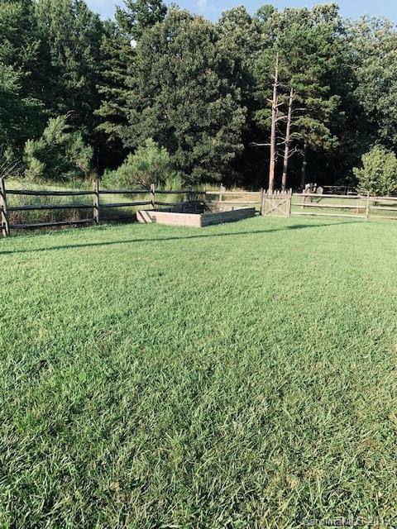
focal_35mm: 26
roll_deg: -1.6
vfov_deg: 67.3
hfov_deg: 53.1
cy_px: 264
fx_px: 398
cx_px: 198
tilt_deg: -12.4
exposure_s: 1/765
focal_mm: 4.25
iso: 25
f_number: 1.8
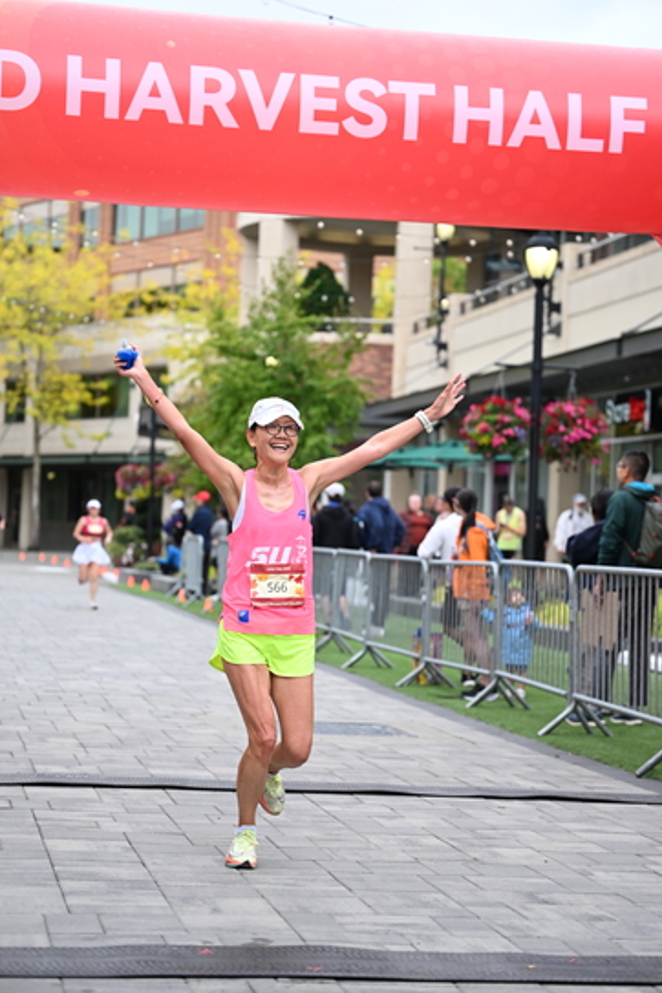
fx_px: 2206
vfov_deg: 25.4
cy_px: 494
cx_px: 332
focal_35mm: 80
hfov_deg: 17.1
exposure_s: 1/2000
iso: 640
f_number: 2.8
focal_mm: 79
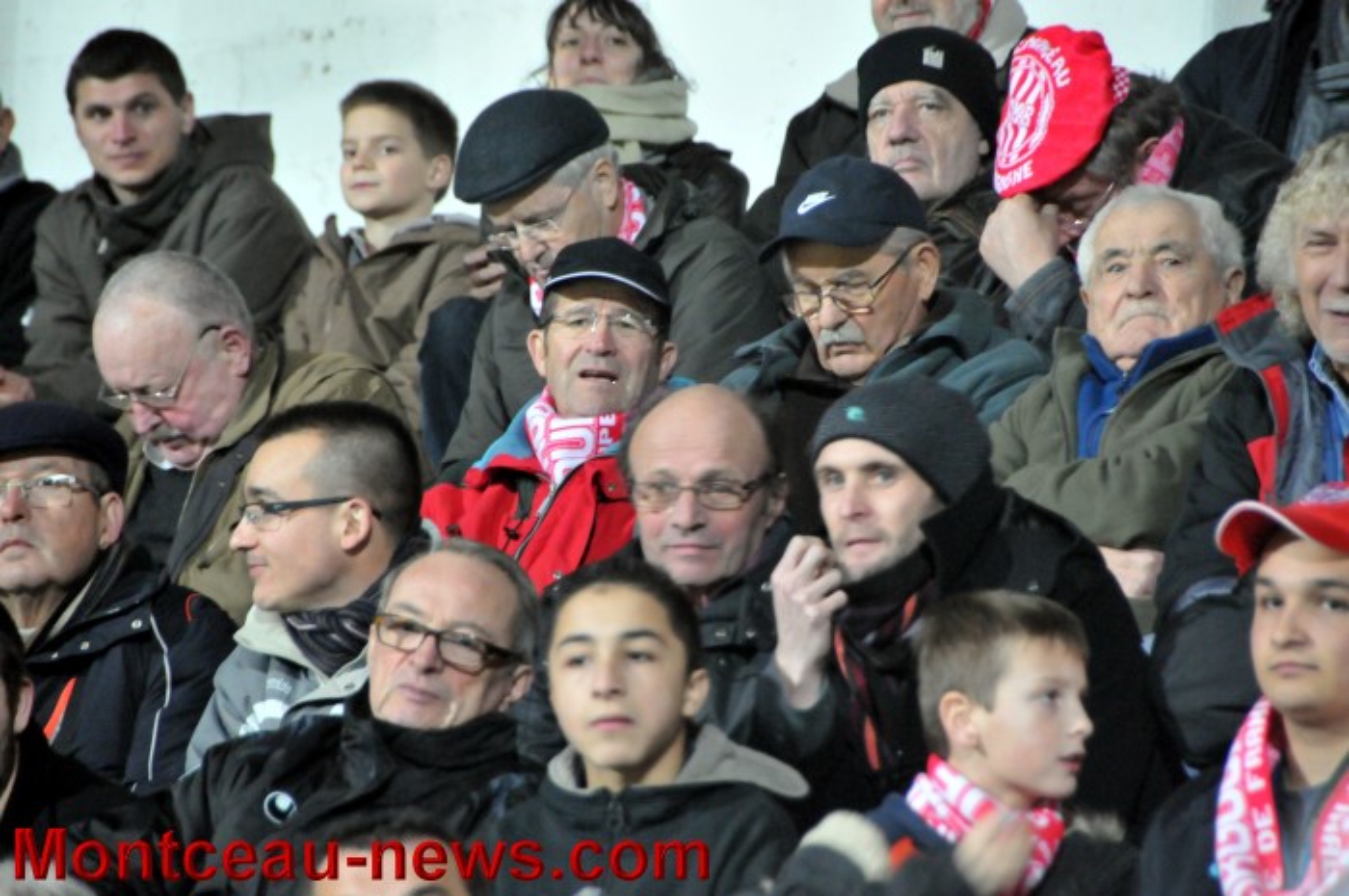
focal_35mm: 300
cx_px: 674
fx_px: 11228
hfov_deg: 6.9
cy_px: 448
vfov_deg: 4.6
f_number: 5.6
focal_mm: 200
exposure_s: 1/25
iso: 3200
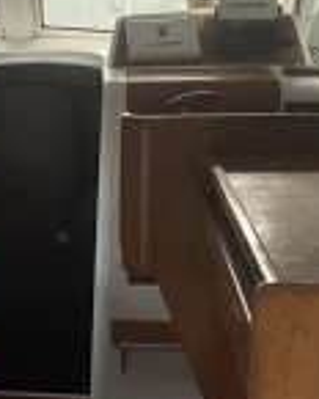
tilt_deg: -9.0
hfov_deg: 15.1
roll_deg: +1.7
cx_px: -118
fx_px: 1133
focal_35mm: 96
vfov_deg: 20.0
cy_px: 216
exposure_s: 1/33
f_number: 1.8
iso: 500
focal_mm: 4.25
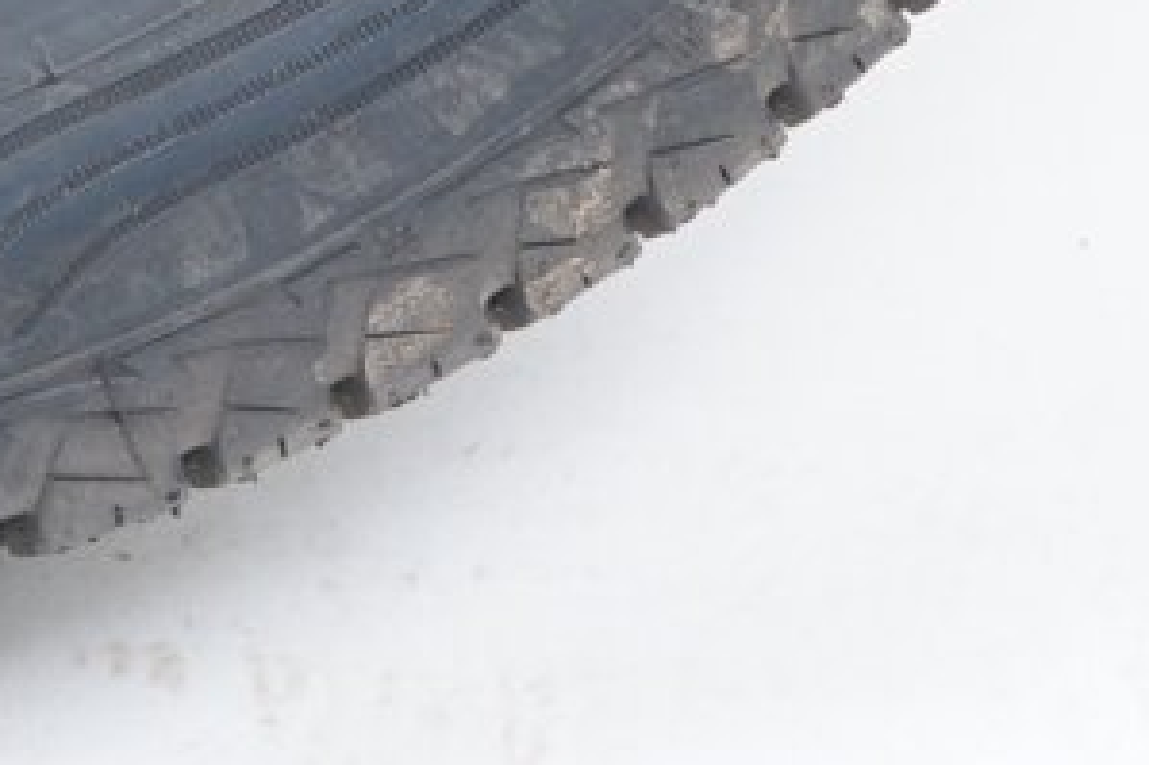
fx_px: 11069
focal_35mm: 347
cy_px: -1593
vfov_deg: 3.8
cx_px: -592
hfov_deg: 5.9
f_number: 5.6
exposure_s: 1/125
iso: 250
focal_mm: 54
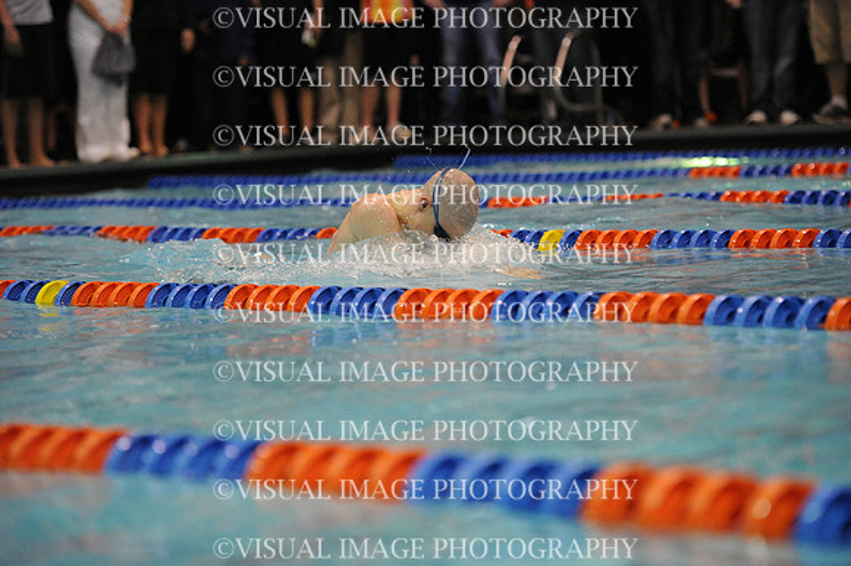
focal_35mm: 122
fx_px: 2882
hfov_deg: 16.8
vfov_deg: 11.2
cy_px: 283
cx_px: 426
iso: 8000
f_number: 2.8
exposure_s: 1/640
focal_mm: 122
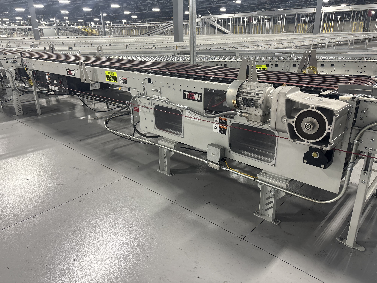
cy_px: 142
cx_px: 188
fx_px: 283
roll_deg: +1.6
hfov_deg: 67.3
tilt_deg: -21.7
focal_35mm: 26
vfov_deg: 53.1
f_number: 1.6
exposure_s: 1/60
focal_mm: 5.96
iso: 200
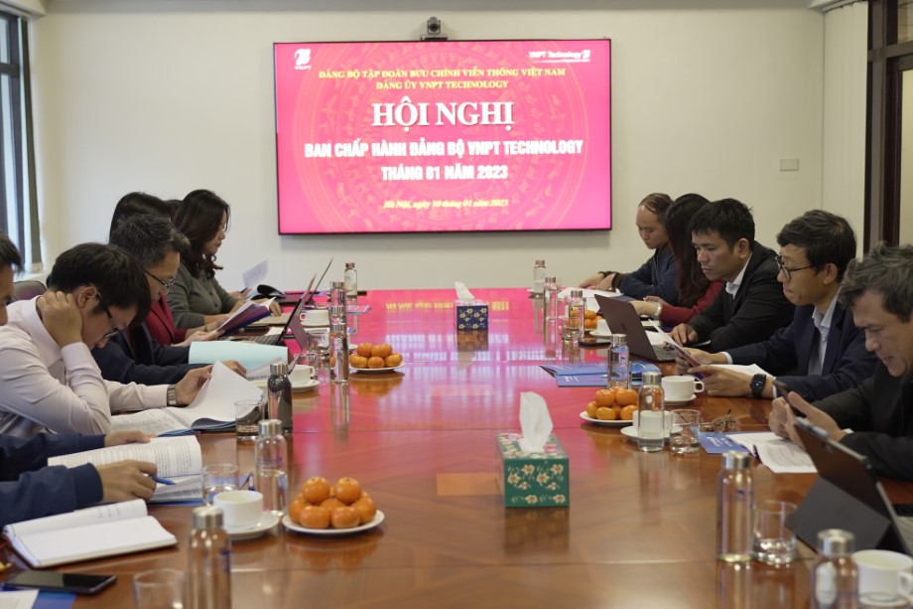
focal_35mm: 51
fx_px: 1293
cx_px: 456
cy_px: 304
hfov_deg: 38.9
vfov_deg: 26.5
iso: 1000
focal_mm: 34
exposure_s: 1/100
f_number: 2.8
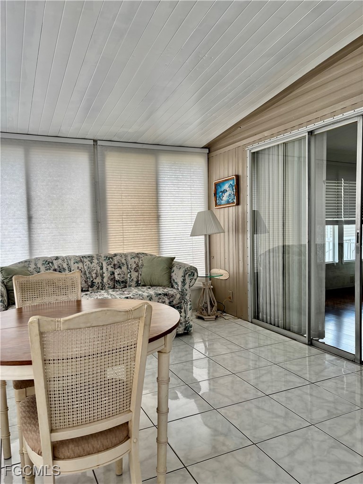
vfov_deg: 67.3
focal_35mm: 26
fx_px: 364
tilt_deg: -3.3
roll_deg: +1.0
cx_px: 182
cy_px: 242
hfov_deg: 53.1
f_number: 1.6
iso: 64
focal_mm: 5.96
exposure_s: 1/121
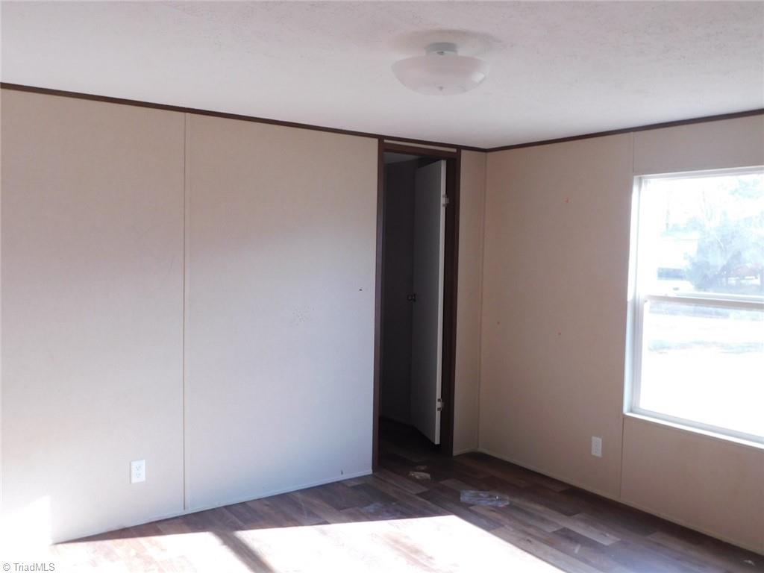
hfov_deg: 60.0
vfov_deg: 46.8
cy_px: 286
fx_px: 662
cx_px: 382
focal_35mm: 30
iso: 125
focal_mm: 5.3
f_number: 3.2
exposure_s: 1/60
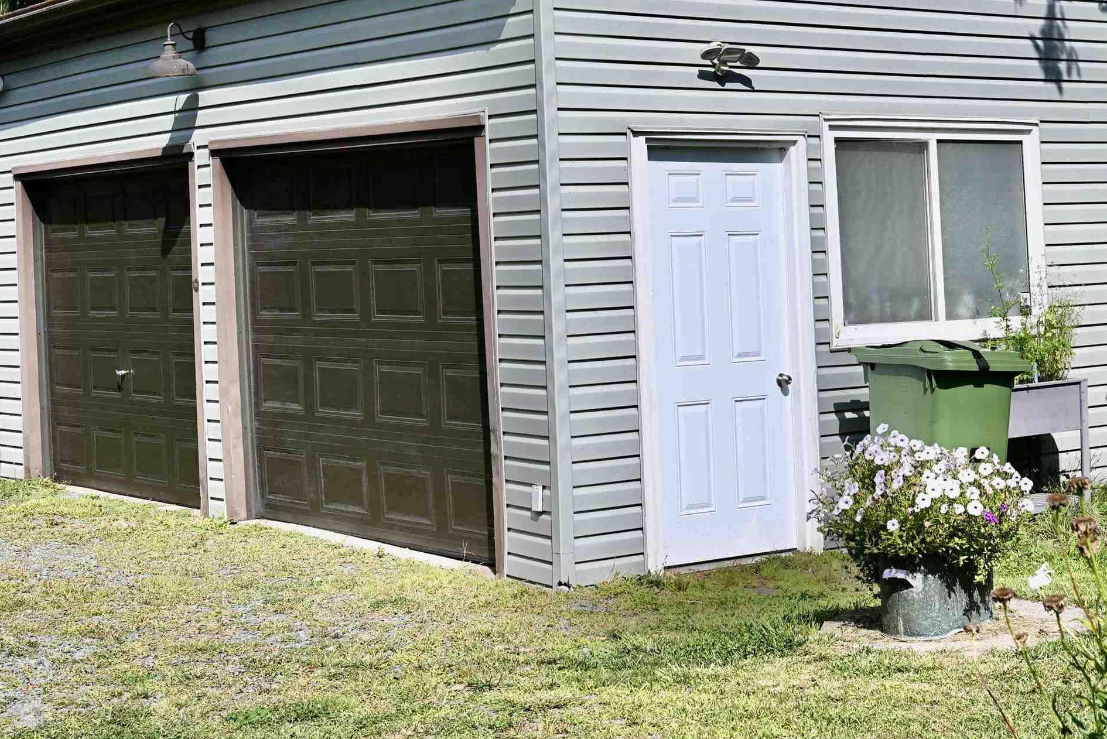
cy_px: 268
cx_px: 686
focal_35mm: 65
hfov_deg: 30.8
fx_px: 2000
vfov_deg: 20.9
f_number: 8
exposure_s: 1/500
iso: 100
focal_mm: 40
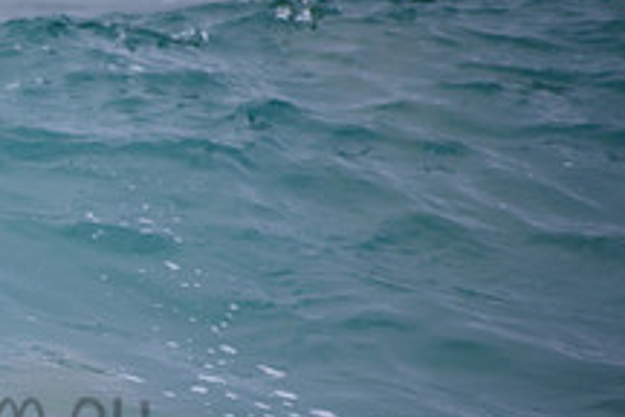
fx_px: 28609
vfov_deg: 0.8
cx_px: -328
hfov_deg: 1.3
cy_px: 265
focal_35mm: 1648
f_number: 5.6
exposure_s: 1/2000
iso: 125
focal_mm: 500
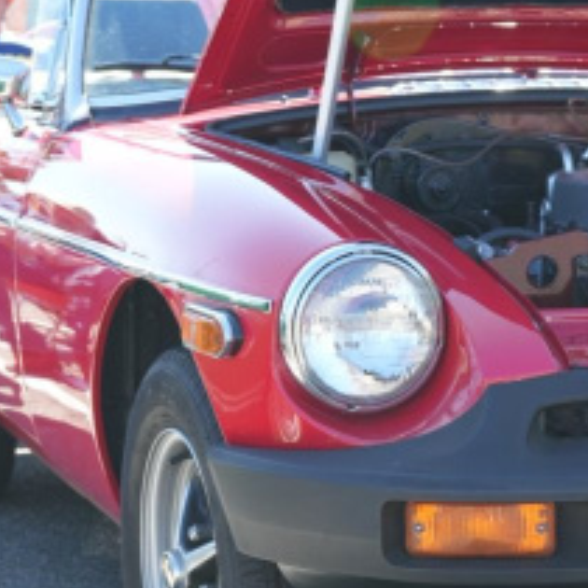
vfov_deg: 13.3
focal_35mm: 131
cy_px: 468
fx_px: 2518
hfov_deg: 13.3
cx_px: 364
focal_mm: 54
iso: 100
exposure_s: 1/80
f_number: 5.6
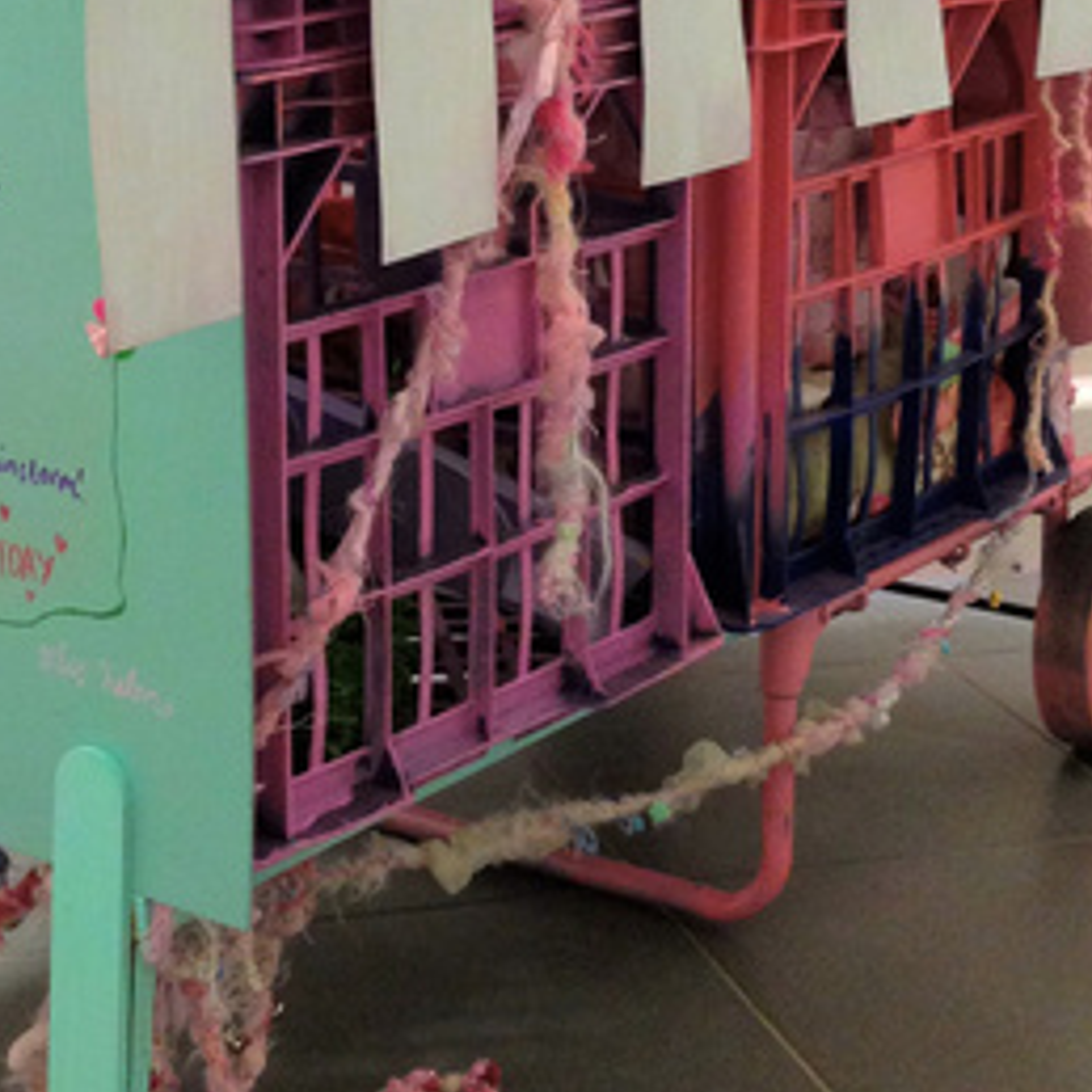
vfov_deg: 18.8
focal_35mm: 90
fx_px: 3212
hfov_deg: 19.2
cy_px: 13
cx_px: 342
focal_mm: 4.13
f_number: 2.4
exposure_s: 1/20
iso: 200
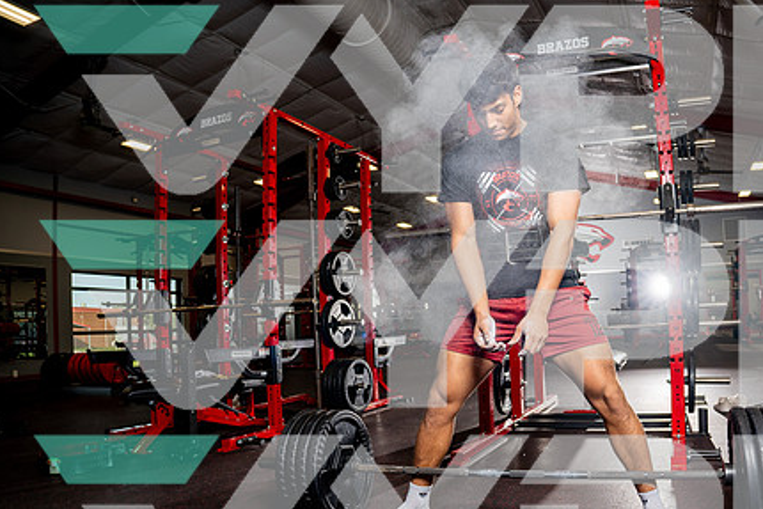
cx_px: 492
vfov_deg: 47.6
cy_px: 315
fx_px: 572
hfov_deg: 66.0
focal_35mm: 27
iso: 100
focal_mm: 20
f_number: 4
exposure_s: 1/250
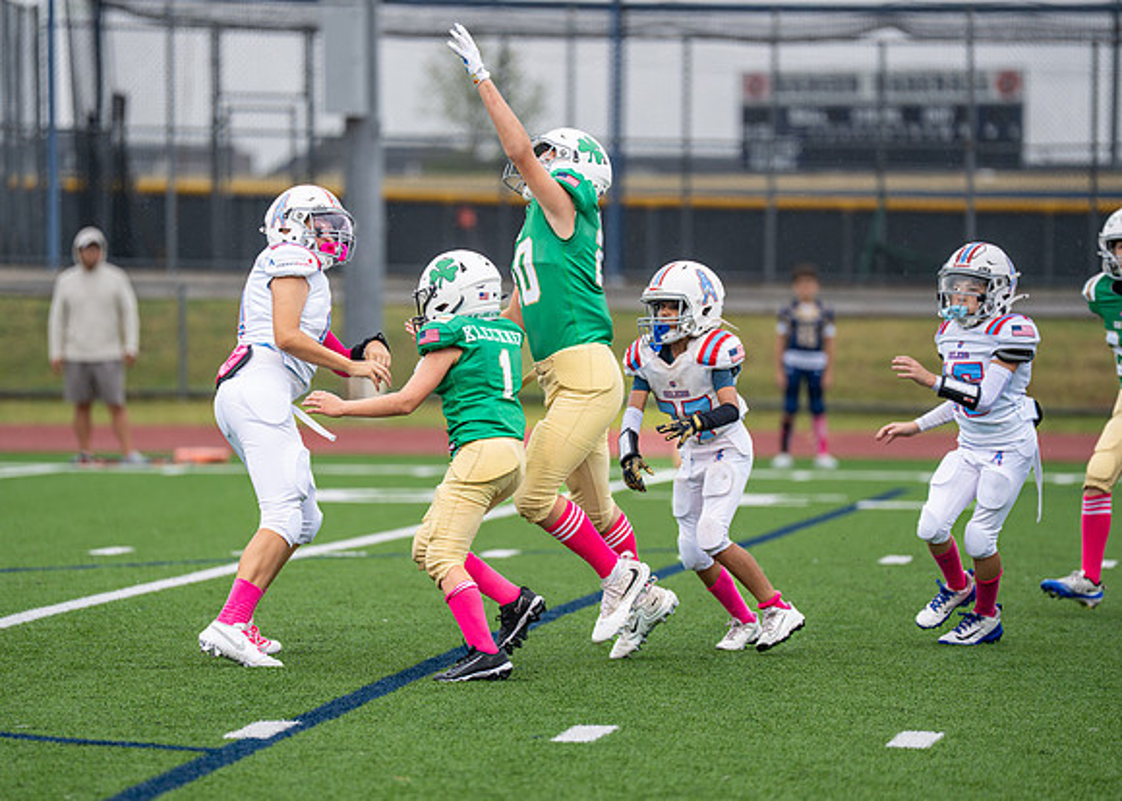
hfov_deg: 9.1
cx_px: 512
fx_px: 7065
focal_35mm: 222
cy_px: 413
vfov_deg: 6.5
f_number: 2.8
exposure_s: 1/1000
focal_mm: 200
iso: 400
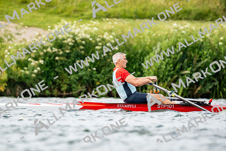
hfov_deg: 2.3
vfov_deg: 1.5
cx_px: 113
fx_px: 5651
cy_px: 76
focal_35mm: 900
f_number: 6.3
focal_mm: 600
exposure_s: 1/2000
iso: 640
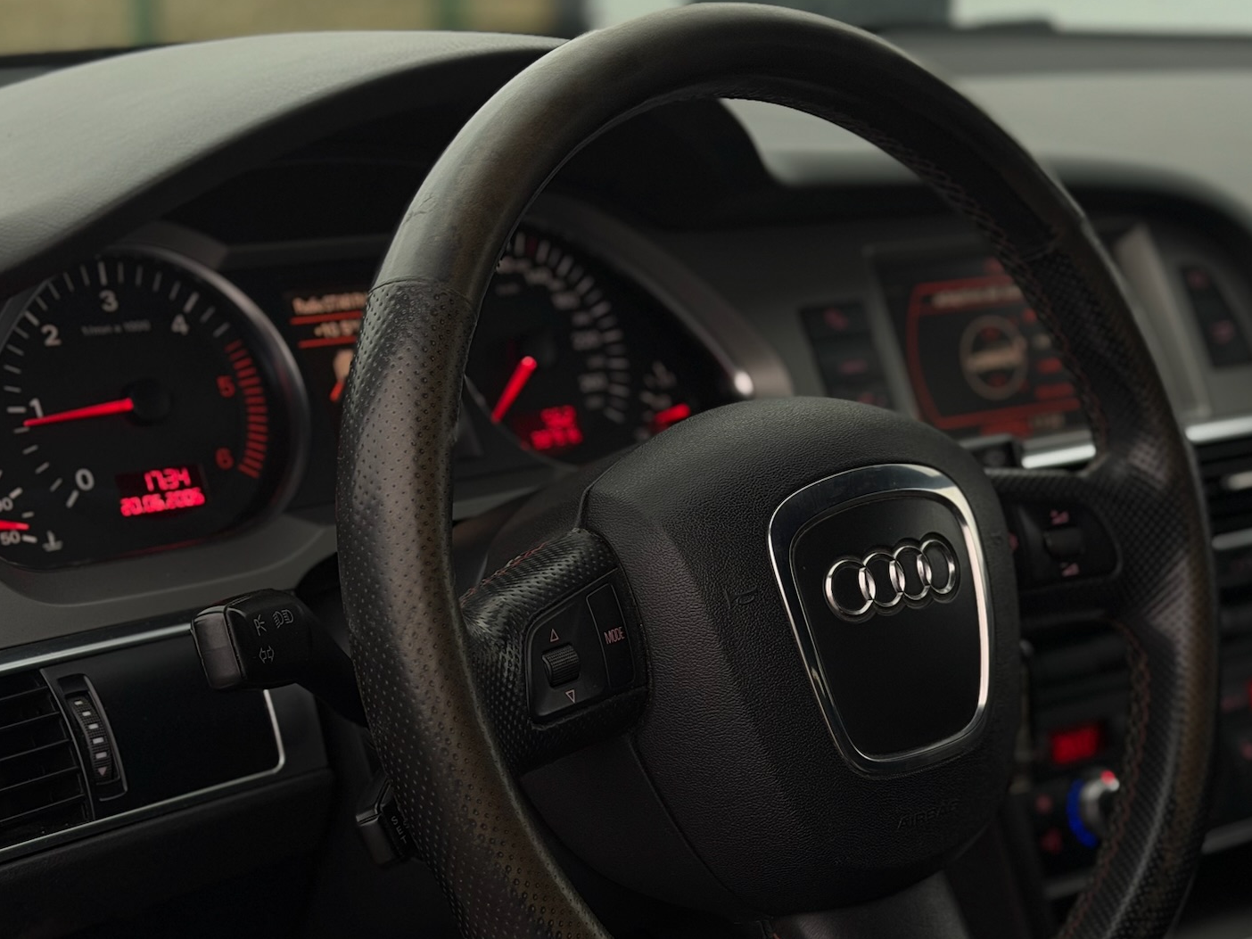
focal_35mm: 70
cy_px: 650
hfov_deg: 27.7
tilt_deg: -18.4
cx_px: 805
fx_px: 2532
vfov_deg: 20.9
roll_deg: -3.4
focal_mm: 6.76
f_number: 1.78
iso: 125
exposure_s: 1/177
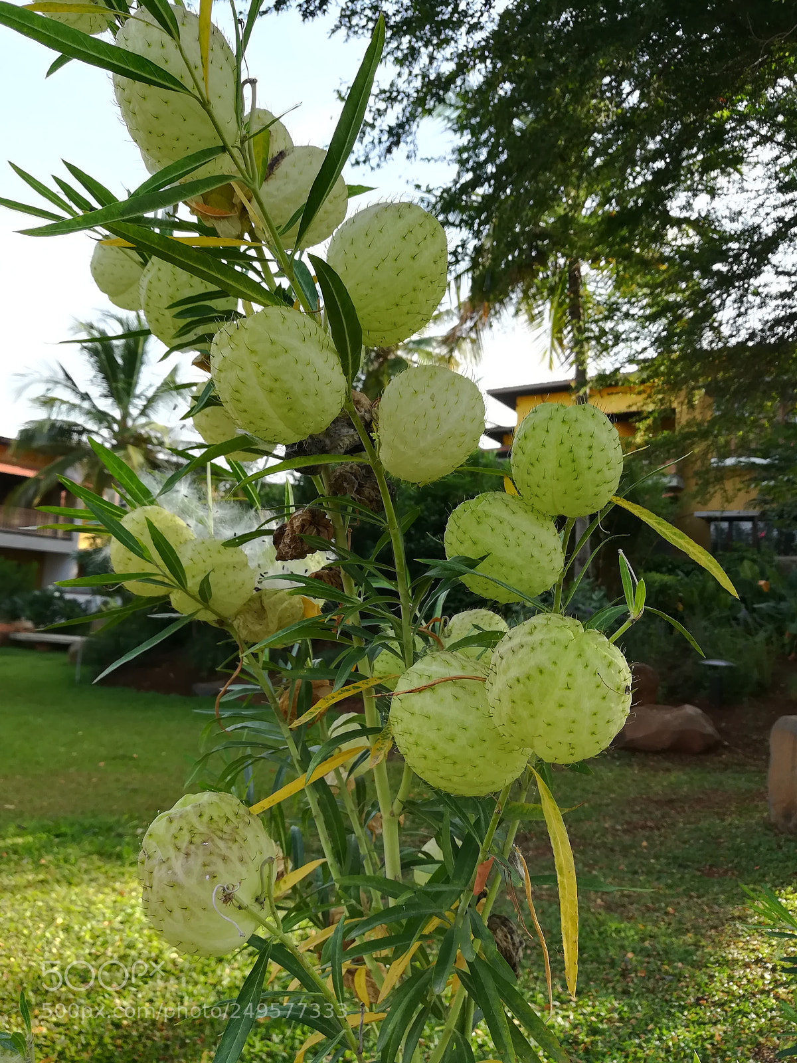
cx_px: 398
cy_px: 532
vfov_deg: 67.3
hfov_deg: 53.1
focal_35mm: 26
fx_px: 798
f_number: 2.2
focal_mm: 3.83
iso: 50
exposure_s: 1/140
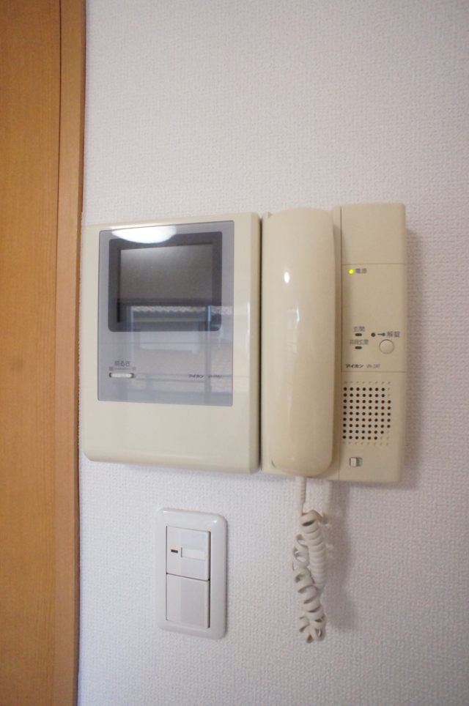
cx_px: 234
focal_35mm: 24
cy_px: 353
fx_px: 470
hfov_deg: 53.0
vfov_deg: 73.8
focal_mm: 16
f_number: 5.6
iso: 6400
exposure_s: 1/125
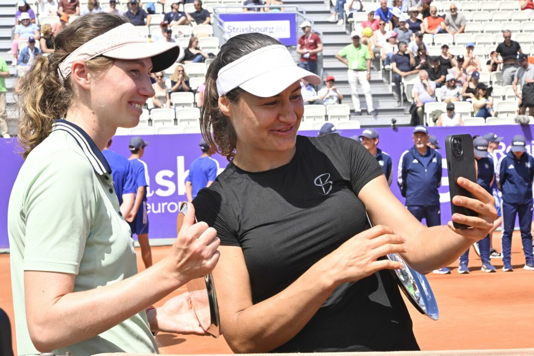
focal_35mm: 89
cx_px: 266
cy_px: 184
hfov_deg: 22.9
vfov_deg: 15.4
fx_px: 1320
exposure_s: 1/200
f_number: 22
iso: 500
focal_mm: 85
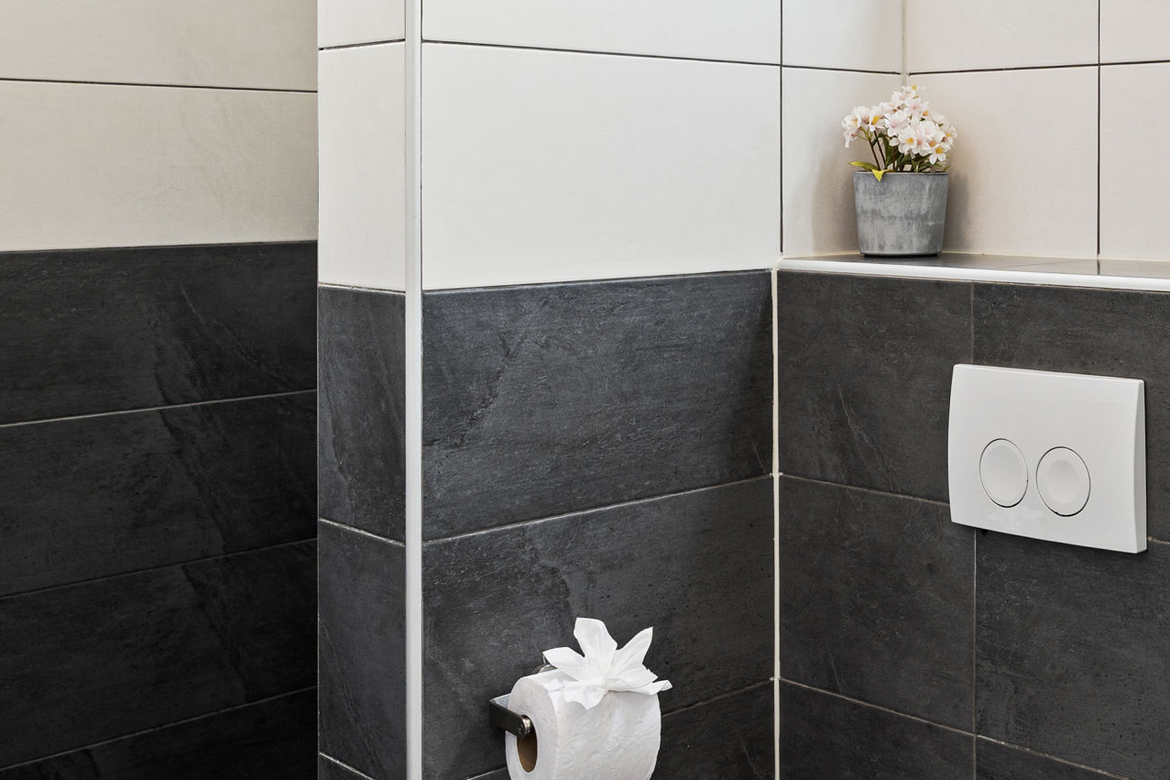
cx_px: 1225
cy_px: 151
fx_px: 1527
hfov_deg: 36.7
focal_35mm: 47
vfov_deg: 28.0
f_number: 9
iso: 100
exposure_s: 3.2
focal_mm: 20
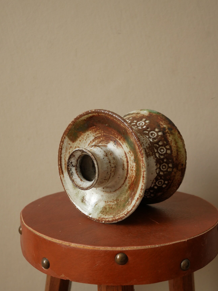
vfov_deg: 50.1
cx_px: 121
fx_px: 310
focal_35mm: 37
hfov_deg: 38.6
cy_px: 158
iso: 500
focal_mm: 16
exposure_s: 1/60
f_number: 4
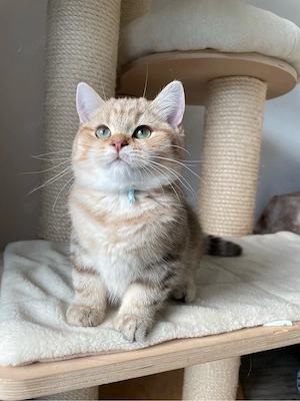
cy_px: 200
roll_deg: -2.2
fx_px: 300
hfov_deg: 53.1
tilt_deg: -6.5
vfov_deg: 67.3
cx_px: 150
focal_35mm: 26
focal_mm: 4.2
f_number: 1.6
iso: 50
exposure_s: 1/121
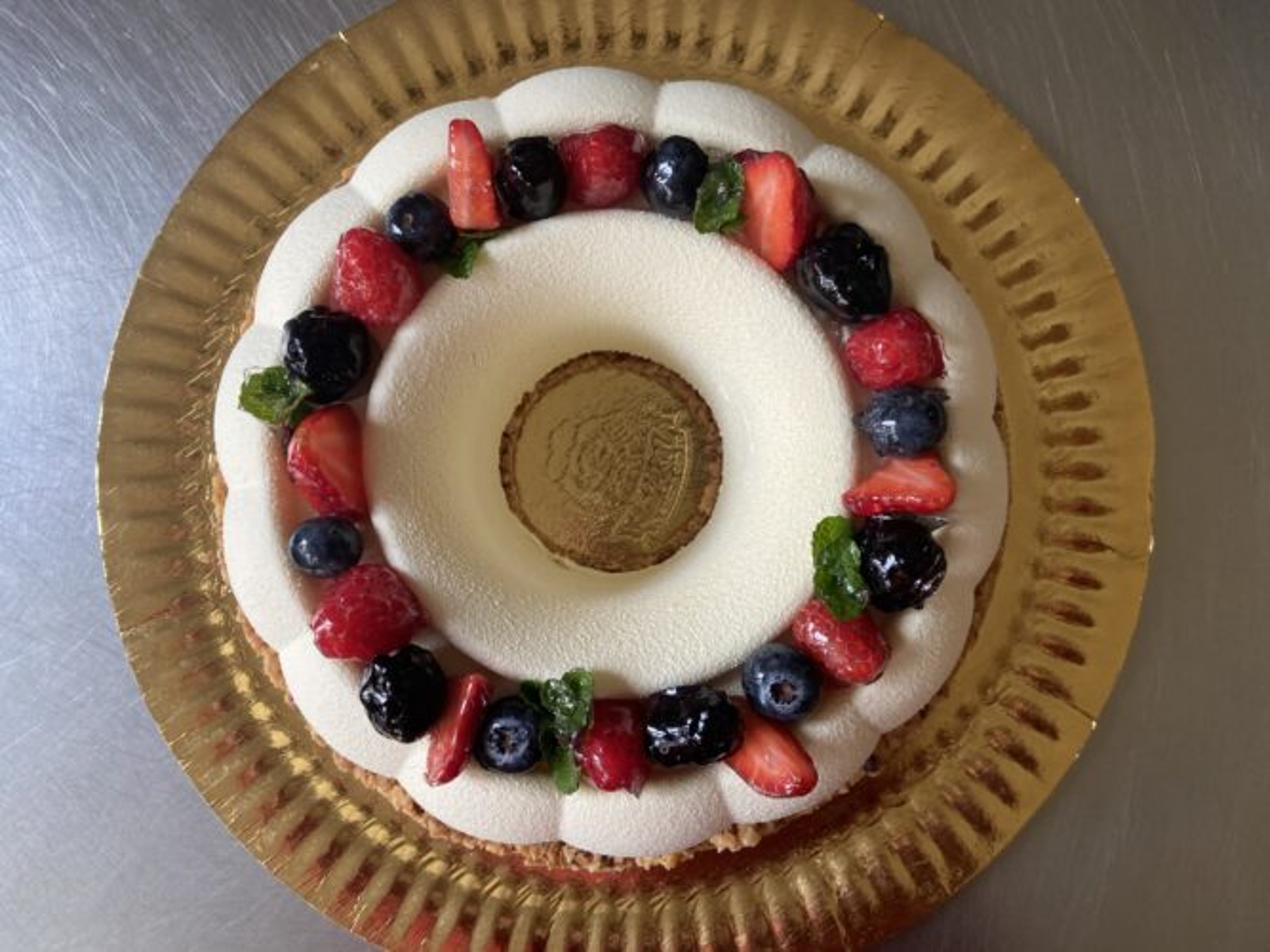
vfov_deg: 53.0
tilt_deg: -88.2
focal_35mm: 26
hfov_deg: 67.3
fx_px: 954
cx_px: 635
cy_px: 476
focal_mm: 4.25
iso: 125
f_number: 1.8
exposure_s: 1/111
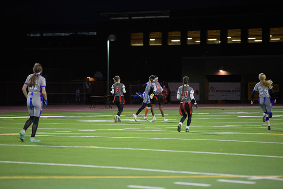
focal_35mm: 200
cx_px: 142
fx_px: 1573
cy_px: 94
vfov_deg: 6.9
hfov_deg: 10.3
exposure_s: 1/200
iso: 1250
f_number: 2.8
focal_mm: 200
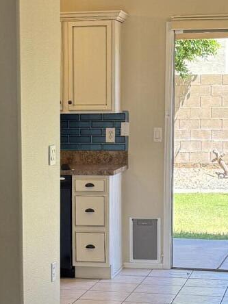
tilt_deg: -7.3
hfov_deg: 13.7
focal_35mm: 108
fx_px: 948
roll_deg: -0.7
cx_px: 80
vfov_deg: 18.1
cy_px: 219
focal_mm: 6.76
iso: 160
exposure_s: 1/229
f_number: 1.78
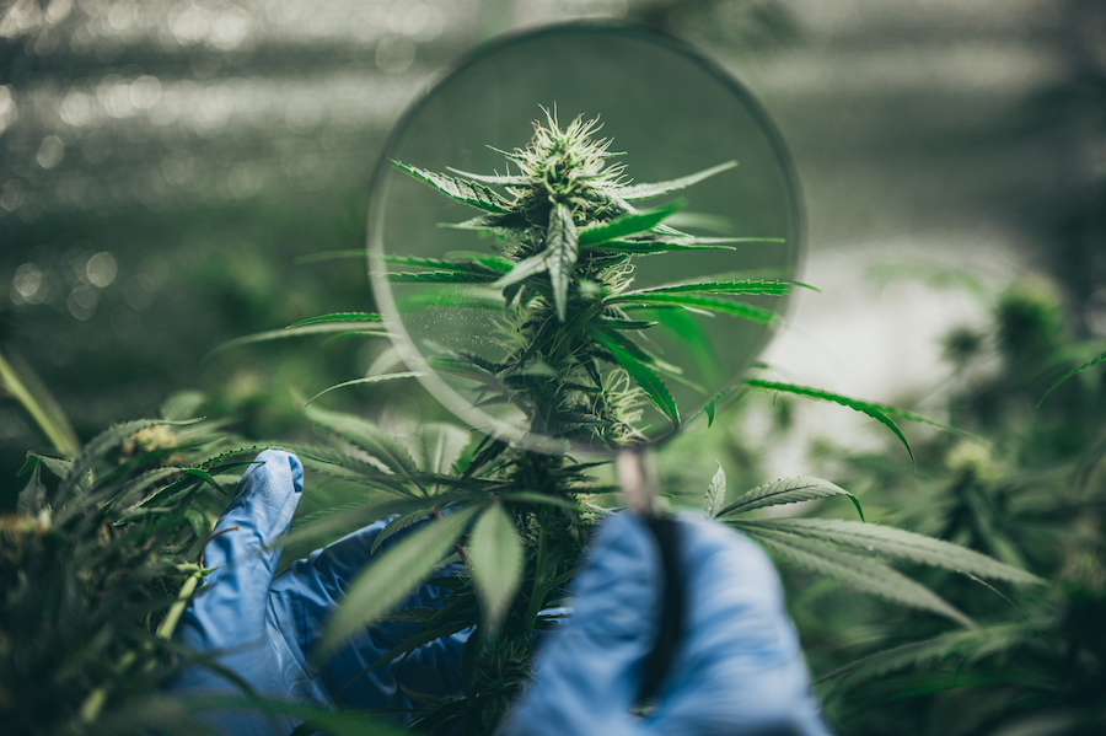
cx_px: 553
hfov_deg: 28.9
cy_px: 368
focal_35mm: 70
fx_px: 2149
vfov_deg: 19.4
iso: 200
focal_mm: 70
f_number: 2.8
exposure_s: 1/1250
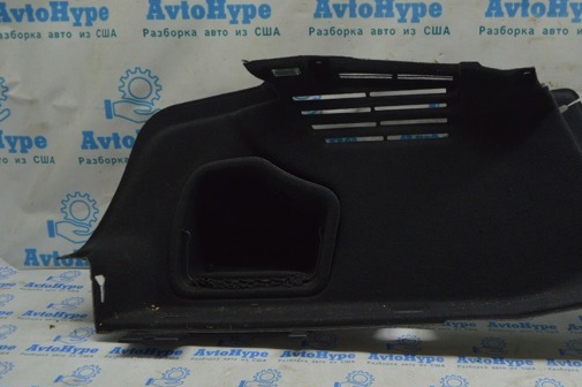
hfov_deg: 50.4
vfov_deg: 35.0
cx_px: 352
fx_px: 614
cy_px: 168
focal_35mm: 38
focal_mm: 20
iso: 400
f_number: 5.6
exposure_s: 1/40
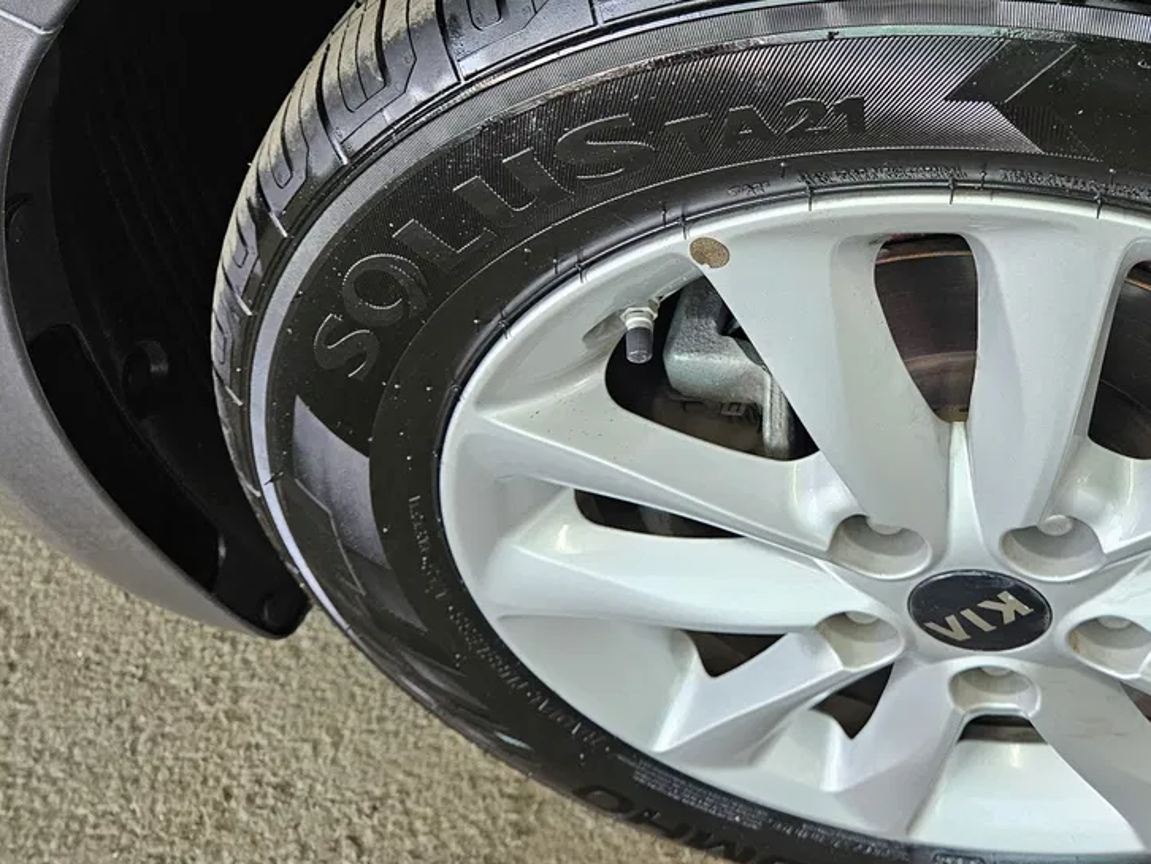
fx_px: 1264
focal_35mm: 38
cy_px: 293
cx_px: 934
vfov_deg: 37.4
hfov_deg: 46.2
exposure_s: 1/120
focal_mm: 5.4
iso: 160
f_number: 1.8
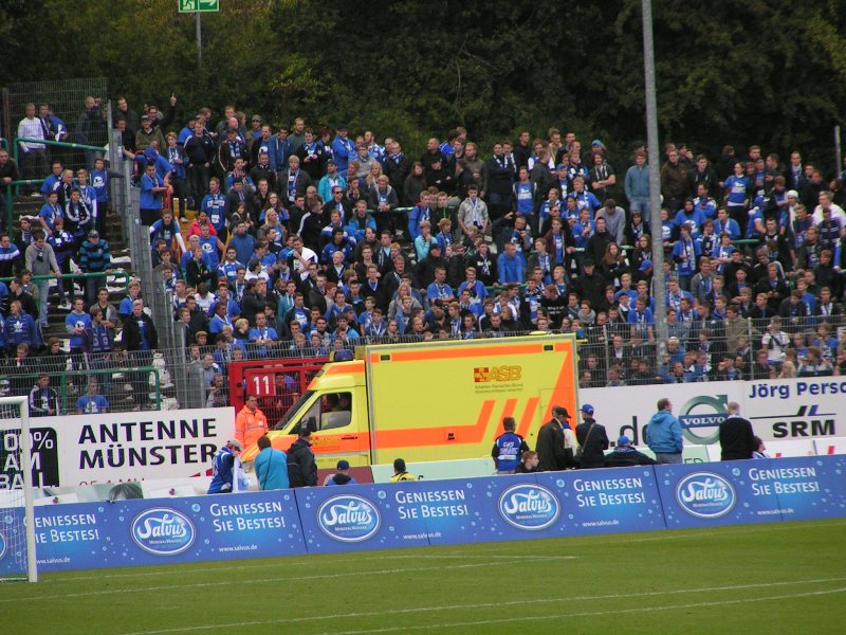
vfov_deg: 4.4
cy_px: 318
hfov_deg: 5.8
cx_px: 423
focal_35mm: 340
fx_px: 8309
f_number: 3.5
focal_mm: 52
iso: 100
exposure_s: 1/500
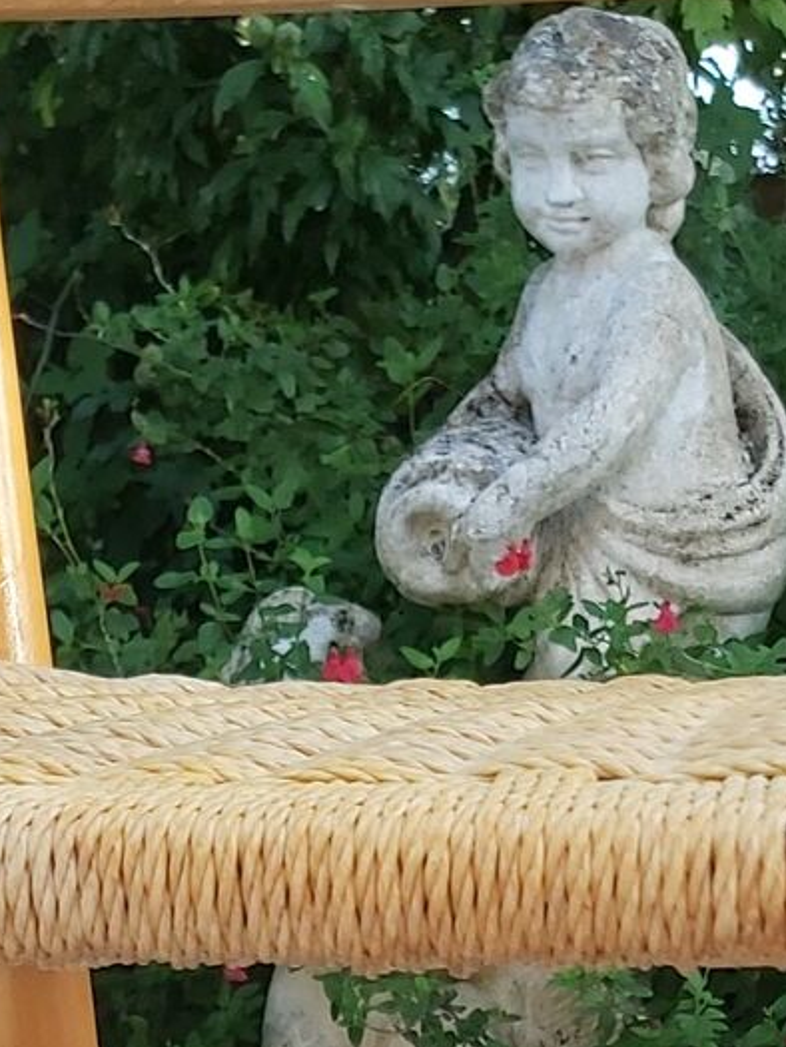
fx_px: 2996
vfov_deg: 16.5
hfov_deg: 14.9
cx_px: 315
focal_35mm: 99
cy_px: 1907
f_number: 1.7
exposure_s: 1/207
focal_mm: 3.92
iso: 64
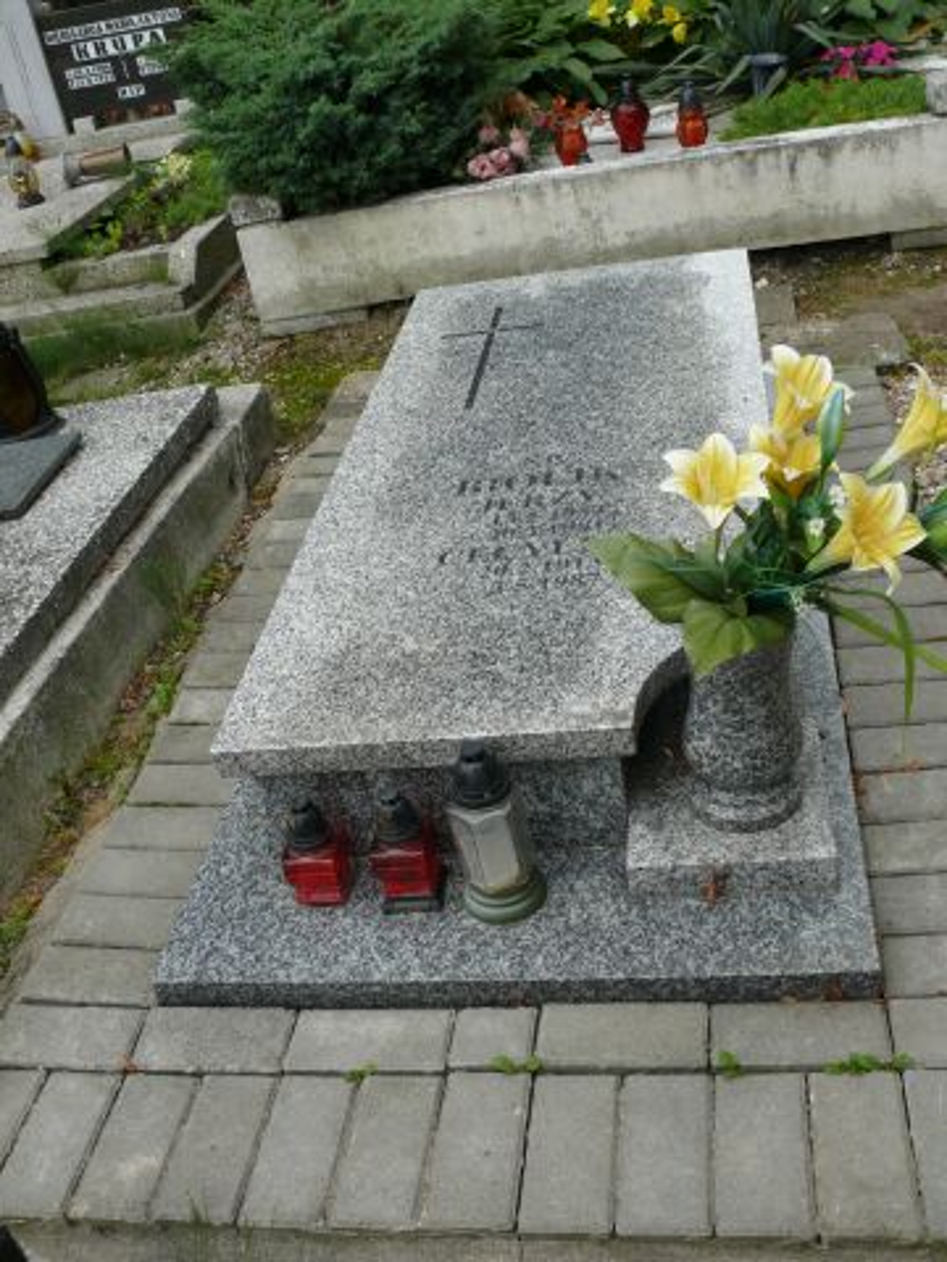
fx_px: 1277
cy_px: 631
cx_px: 474
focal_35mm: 35
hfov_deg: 40.7
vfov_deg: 52.6
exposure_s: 1/125
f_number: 4
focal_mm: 7.4
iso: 100
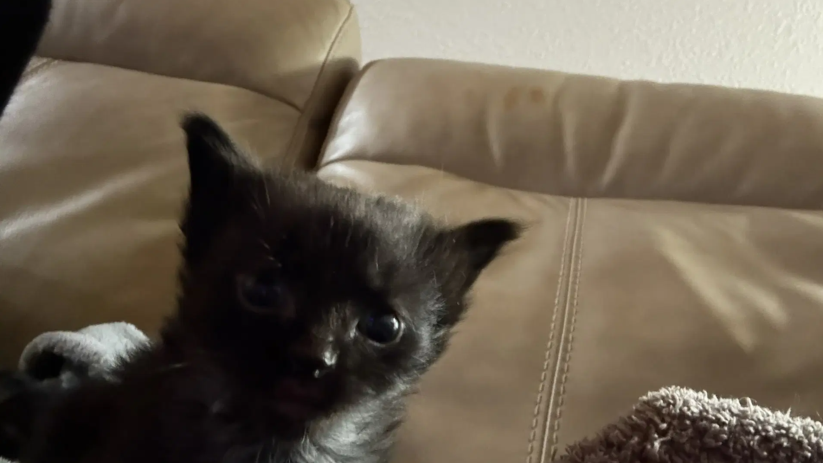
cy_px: 264
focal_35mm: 33
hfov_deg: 59.5
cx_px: 415
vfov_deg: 35.6
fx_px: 720
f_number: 1.9
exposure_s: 1/17
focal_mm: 2.69
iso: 640
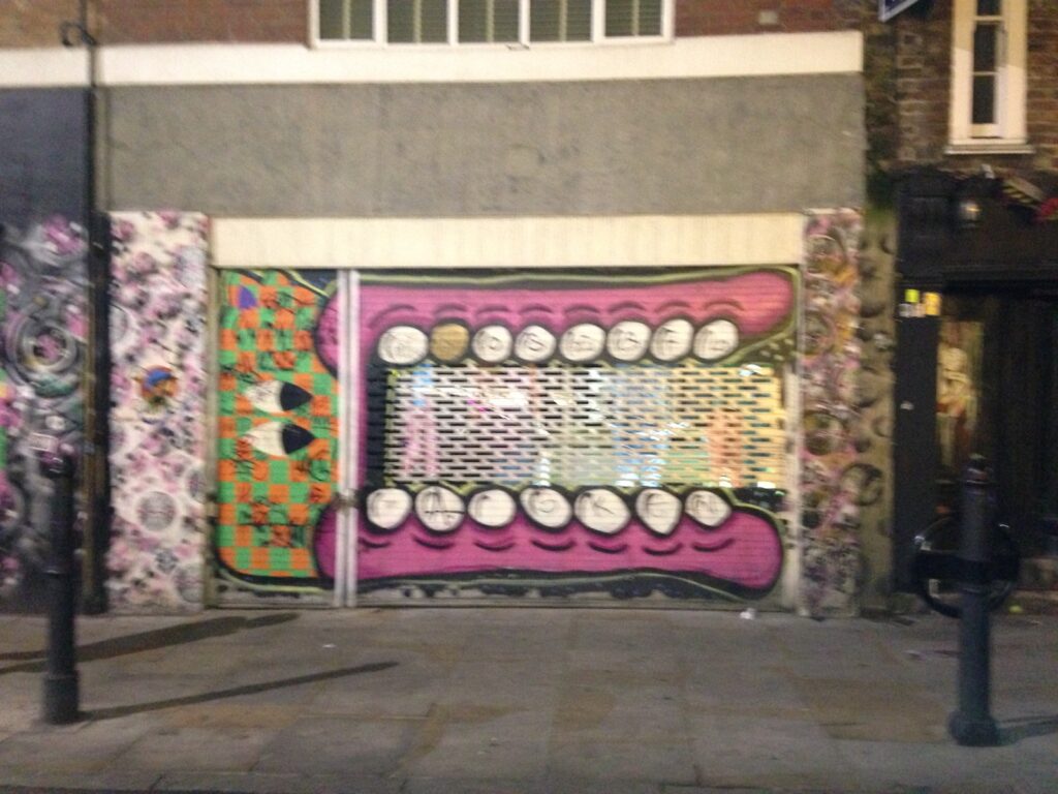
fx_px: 1009
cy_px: 397
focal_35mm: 33
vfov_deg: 42.9
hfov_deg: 55.4
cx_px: 529
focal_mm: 4.13
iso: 640
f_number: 2.4
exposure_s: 1/16
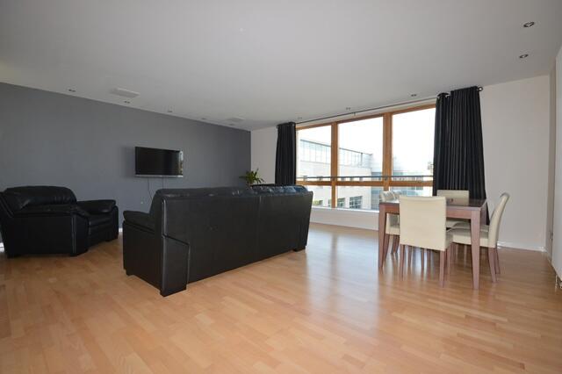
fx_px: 234
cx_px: 281
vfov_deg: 77.3
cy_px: 187
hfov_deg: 100.4
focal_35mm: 15
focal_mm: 10
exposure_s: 1/60
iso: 800
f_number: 11
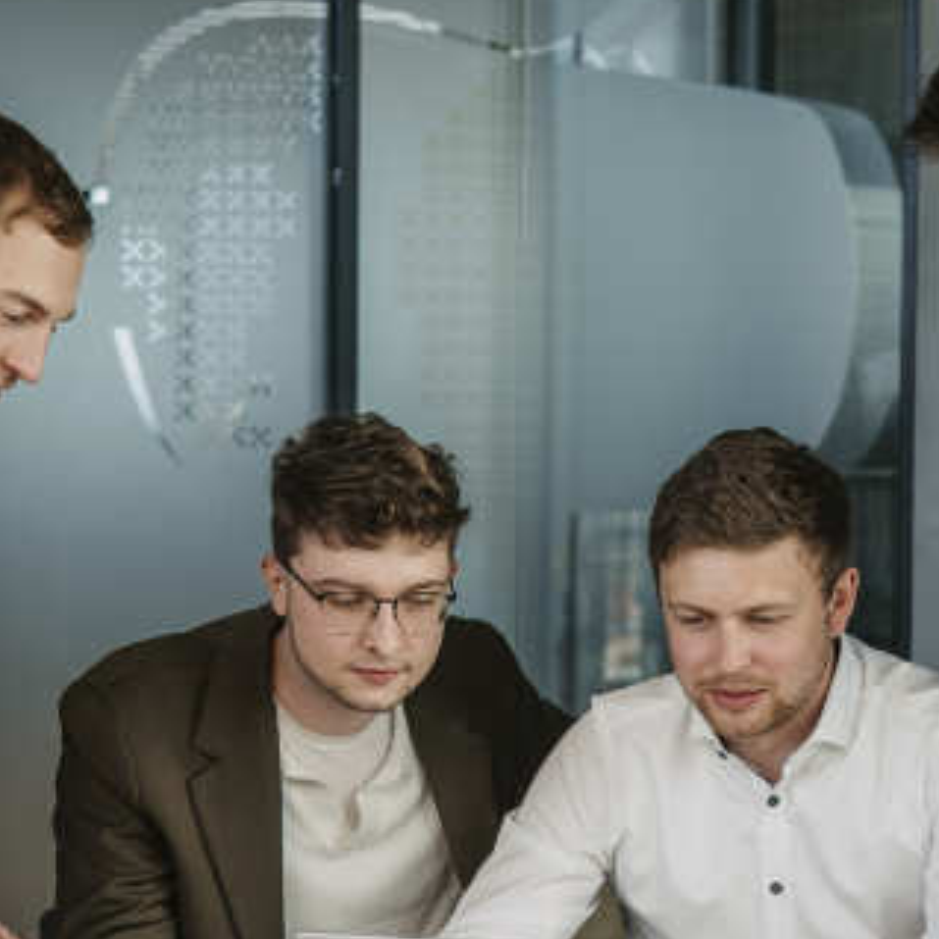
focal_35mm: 84
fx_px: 2578
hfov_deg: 20.6
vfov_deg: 20.6
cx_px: 521
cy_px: 580
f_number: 2.5
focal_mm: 35
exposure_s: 1/320
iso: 100
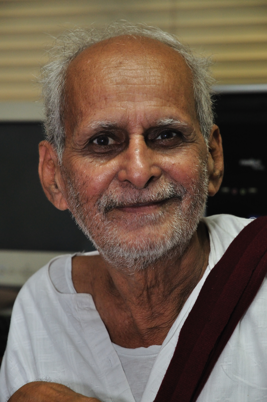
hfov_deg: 10.7
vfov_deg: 16.1
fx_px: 1422
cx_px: 134
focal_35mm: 128
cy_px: 201
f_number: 5.6
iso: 800
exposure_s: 1/30
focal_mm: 85
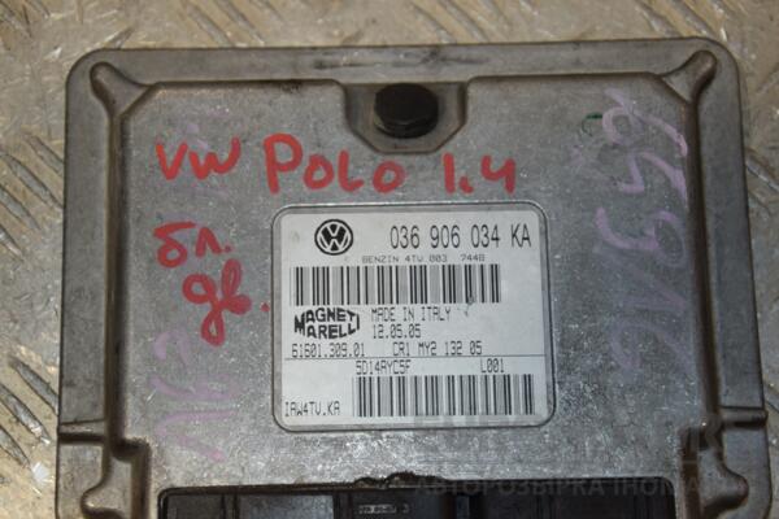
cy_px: 260
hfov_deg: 23.4
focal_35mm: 87
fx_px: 1882
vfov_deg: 15.7
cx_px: 390
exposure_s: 1/200
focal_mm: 58
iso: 800
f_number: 7.1
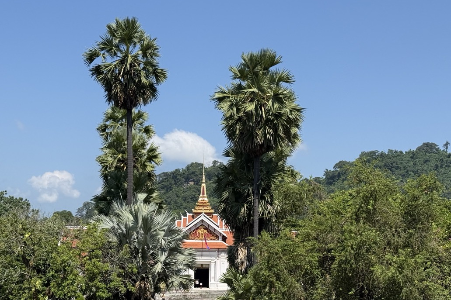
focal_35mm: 62
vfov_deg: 21.8
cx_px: 203
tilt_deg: +5.5
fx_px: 777
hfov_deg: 32.4
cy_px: 190
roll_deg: -1.2
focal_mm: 6.76
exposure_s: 1/4878
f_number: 1.78
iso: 80
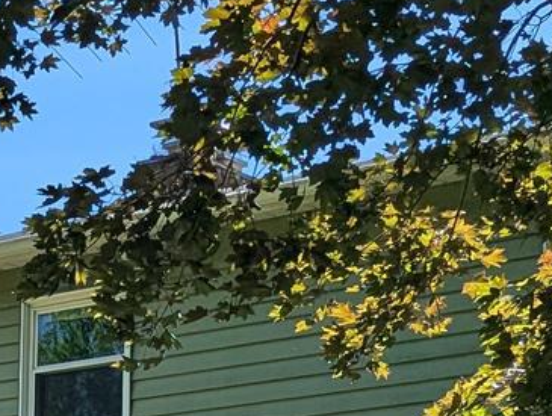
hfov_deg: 14.7
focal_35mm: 134
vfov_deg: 10.7
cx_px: 188
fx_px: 2140
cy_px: 629
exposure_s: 1/2976
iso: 50
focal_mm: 6.81
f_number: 1.85
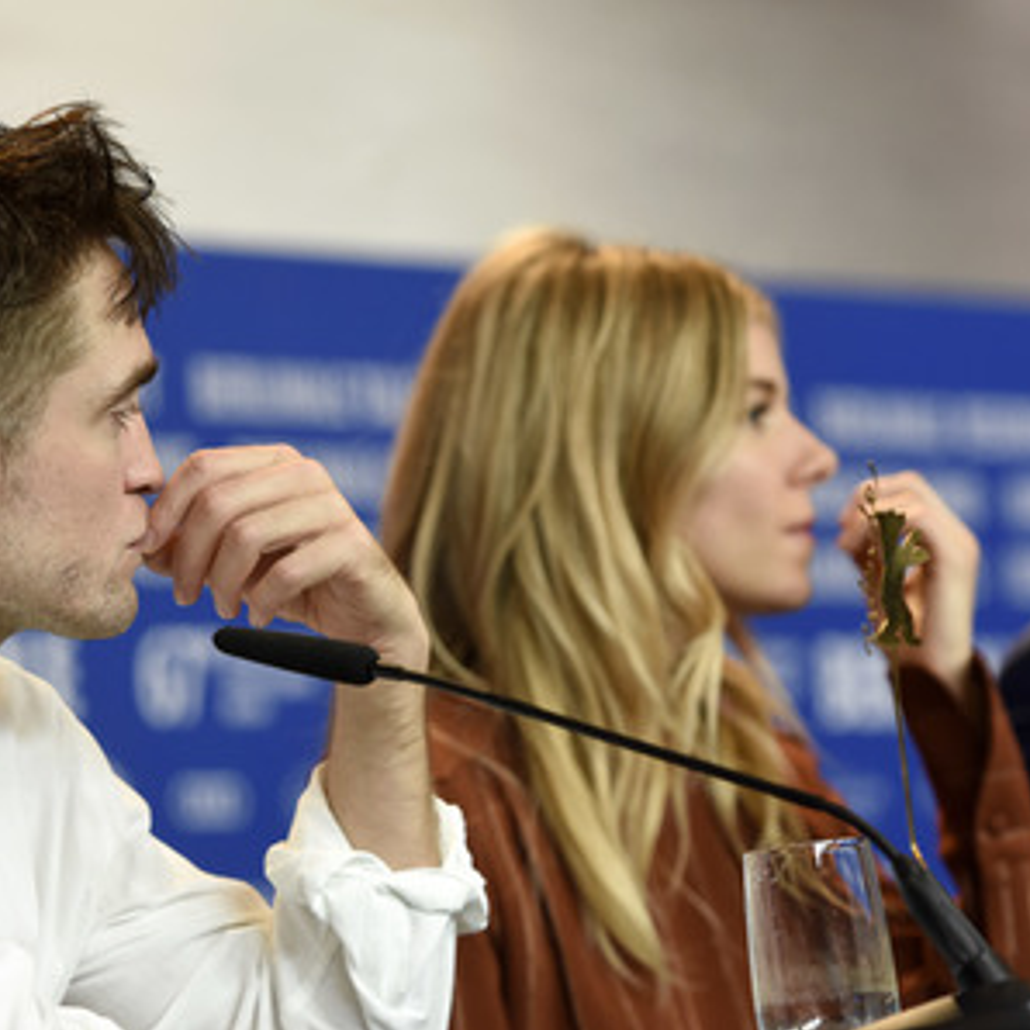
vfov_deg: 6.7
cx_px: 334
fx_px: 8774
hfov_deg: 6.7
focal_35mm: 261
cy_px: 515
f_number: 3.5
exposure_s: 1/320
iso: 1000
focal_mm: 135
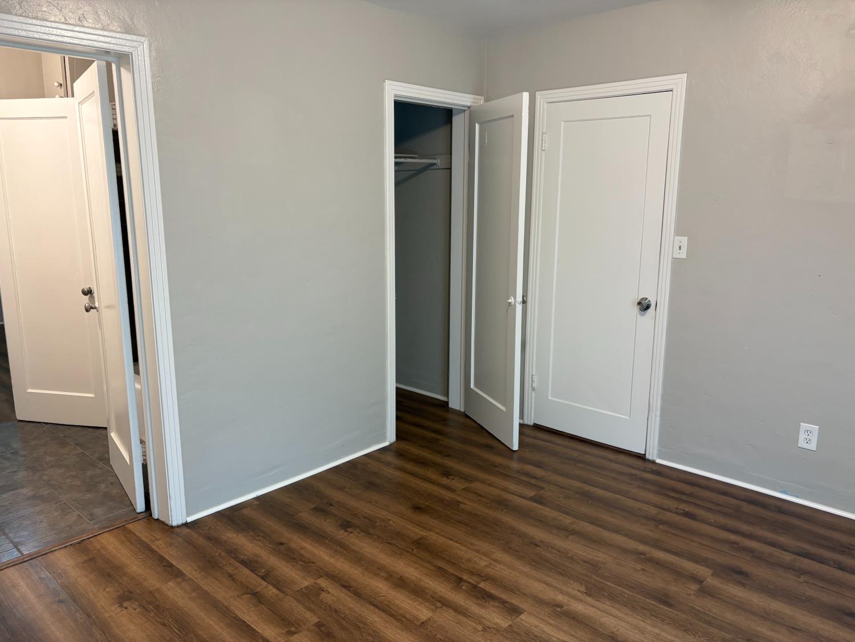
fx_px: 642
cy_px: 321
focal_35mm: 26
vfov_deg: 53.1
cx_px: 428
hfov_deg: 67.3
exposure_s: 1/60
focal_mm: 5.96
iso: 160
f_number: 1.6
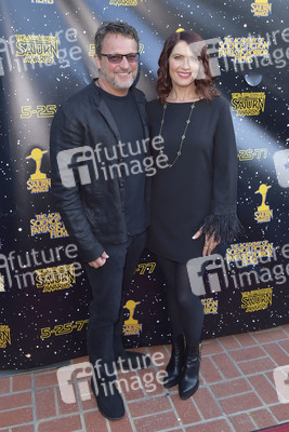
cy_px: 216
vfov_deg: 63.6
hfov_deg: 45.0
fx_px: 349
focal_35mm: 29
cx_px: 144
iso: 500
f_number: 6.3
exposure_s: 1/320
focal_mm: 29
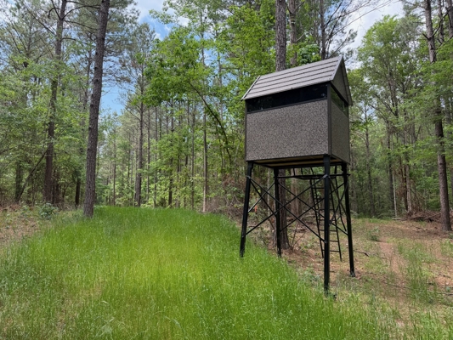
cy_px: 170
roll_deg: -0.3
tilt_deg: +6.5
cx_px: 226
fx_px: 314
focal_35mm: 24
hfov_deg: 71.6
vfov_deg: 56.8
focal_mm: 6.76
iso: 100
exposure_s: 1/689
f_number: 1.78
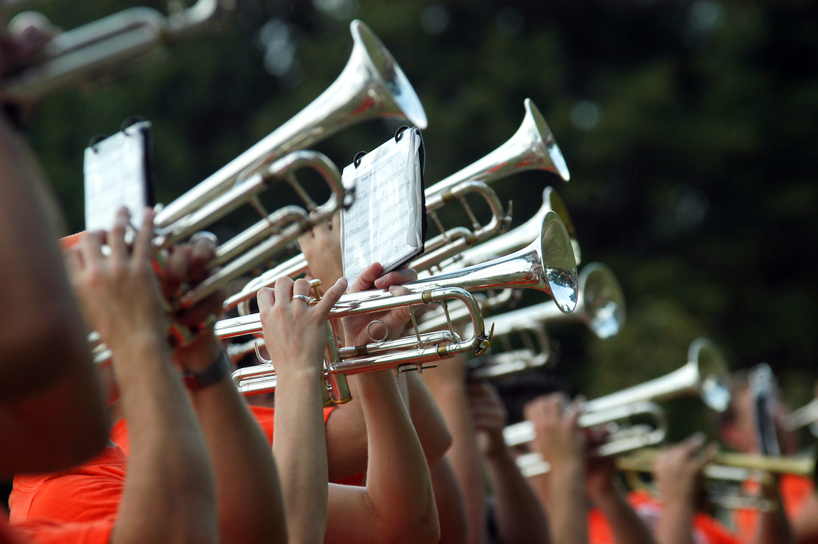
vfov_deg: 4.6
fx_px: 6811
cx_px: 409
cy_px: 272
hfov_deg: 6.9
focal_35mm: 300
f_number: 4.5
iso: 200
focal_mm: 200
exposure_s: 1/320
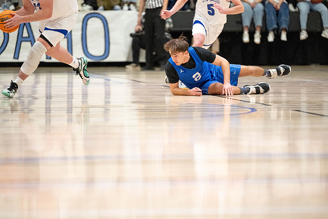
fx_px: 1823
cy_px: 110
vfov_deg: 6.9
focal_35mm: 200
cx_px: 164
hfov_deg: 10.3
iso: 8000
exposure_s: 1/500
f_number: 2.8
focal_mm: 200
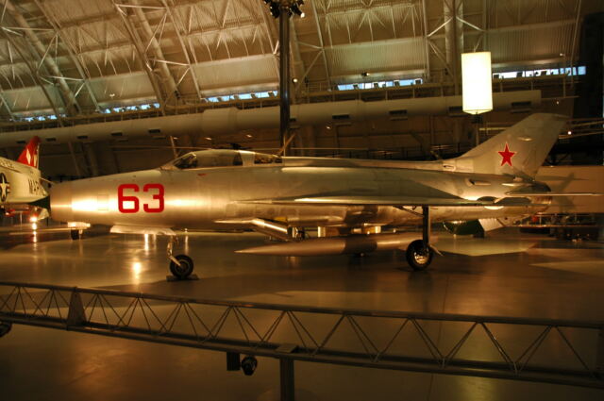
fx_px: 452
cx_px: 302
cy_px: 200
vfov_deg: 47.8
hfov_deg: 67.4
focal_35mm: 27
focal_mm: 18
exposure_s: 1/13
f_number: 6.3
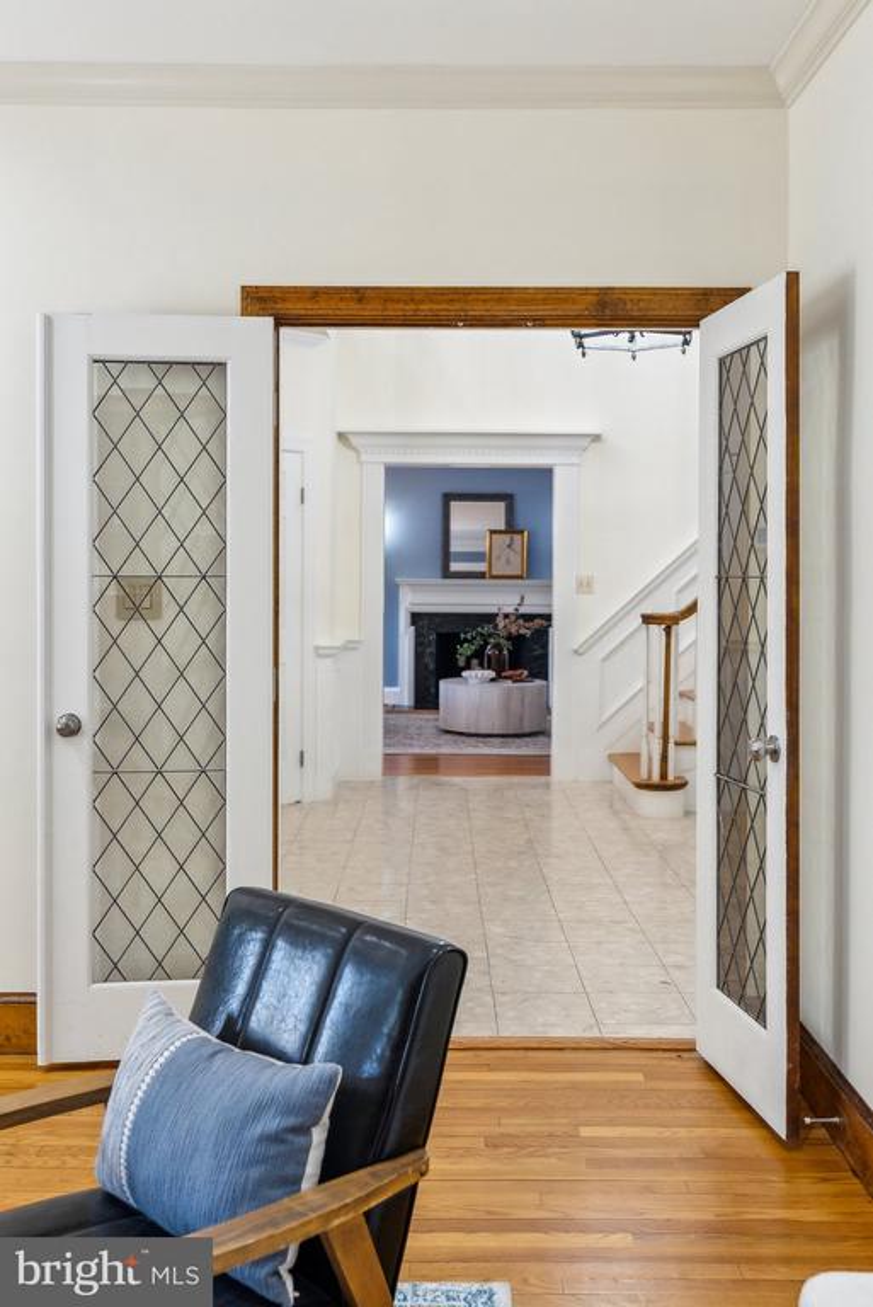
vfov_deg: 54.4
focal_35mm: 35
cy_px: 654
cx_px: 436
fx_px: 1271
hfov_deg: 37.9
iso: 1600
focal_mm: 35
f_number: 4.5
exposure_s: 1/125
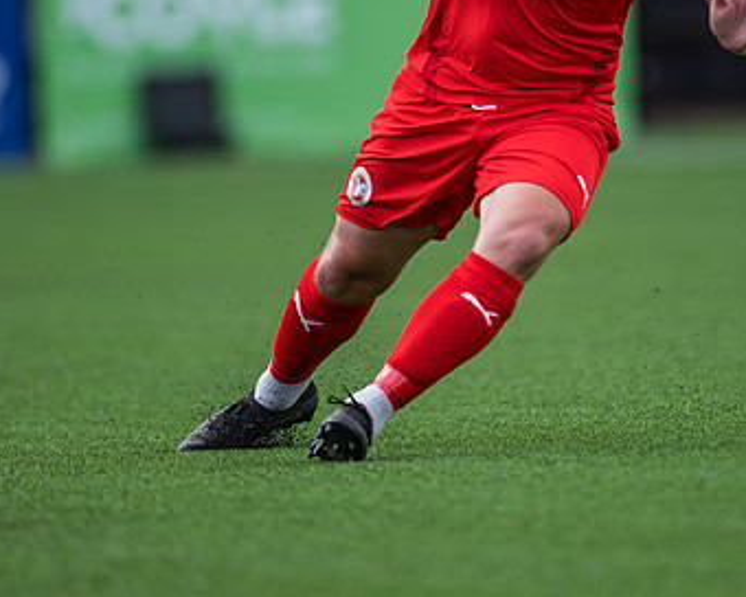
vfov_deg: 1.8
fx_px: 18546
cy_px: 152
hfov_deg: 2.3
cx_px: 429
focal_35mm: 840
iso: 200
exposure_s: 1/2000
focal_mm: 400
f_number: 2.8
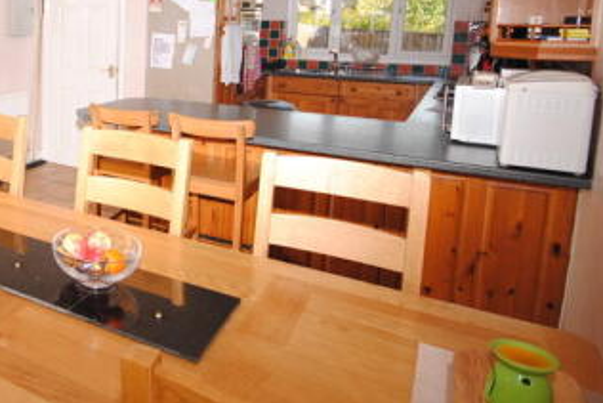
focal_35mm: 31
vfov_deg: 40.8
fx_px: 519
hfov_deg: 49.8
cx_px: 9
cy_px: 89
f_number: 5.6
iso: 180
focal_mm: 10
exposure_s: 1/125
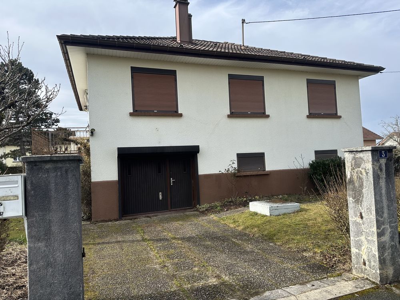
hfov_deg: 71.6
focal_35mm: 24
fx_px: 277
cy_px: 150
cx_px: 200
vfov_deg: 56.8
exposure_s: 1/1988
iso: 80
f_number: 1.78
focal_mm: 6.86
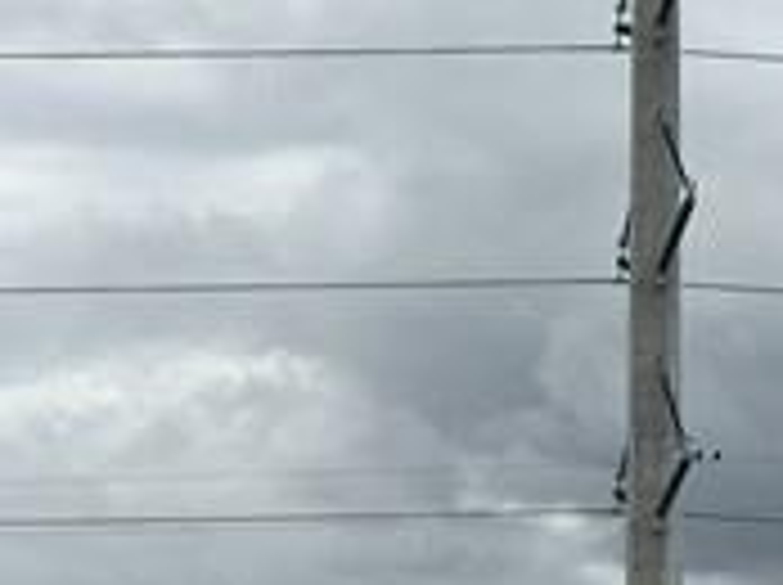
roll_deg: +0.3
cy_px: 968
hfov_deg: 11.5
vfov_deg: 8.4
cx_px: 612
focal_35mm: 171
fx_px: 3863
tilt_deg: -2.0
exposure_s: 1/1099
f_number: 2.2
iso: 25
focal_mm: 4.15
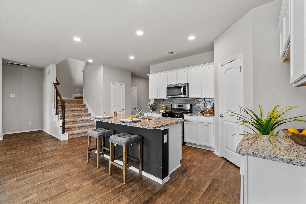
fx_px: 127
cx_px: 153
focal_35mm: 15
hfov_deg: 100.4
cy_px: 102
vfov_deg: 77.3
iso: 320
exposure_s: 1/3
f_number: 8
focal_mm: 10
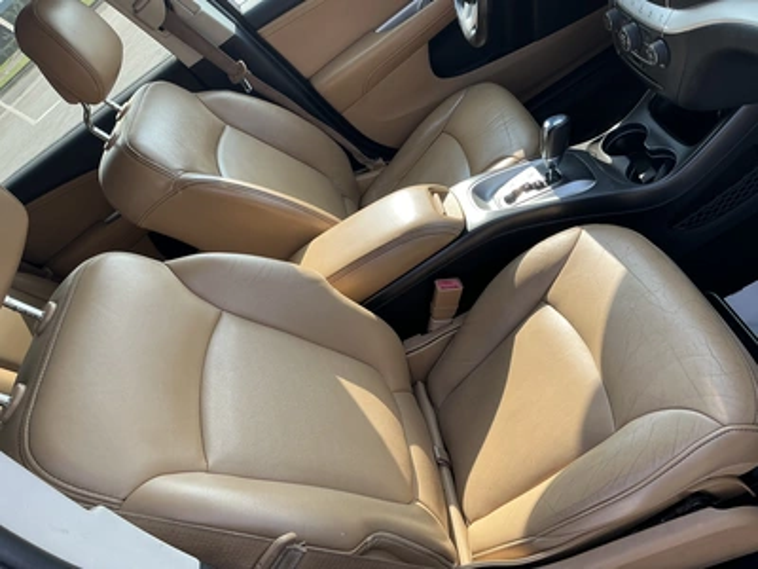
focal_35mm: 28
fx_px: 613
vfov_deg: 49.7
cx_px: 379
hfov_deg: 63.4
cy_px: 284
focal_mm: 3
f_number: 1.8
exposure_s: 1/210
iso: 20
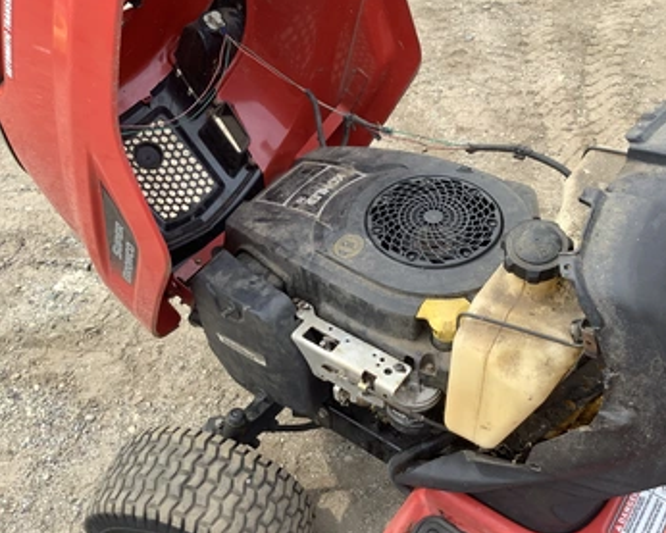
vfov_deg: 42.2
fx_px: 690
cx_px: 383
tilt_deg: -45.9
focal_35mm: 35
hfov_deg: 51.3
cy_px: 254
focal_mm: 3.3
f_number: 2.4
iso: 25
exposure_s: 1/411
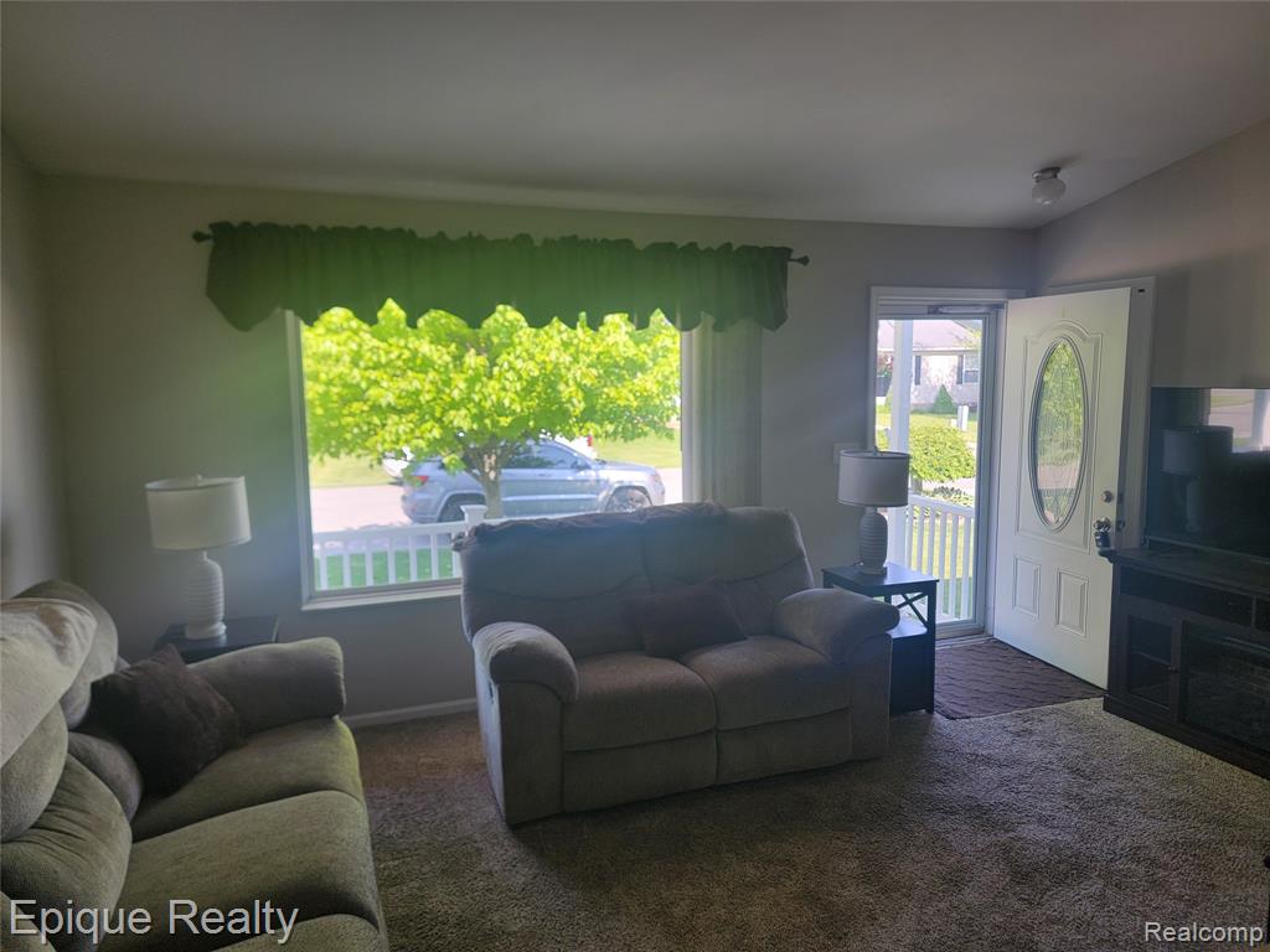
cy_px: 476
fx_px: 881
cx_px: 635
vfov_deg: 56.8
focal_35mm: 24
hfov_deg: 71.6
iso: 64
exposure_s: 1/120
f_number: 1.8
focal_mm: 6.7
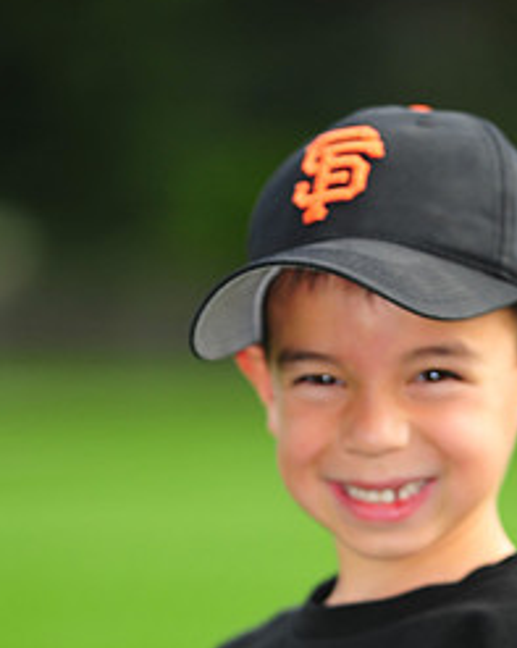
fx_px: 8450
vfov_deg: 4.4
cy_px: 742
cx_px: 339
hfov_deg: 3.5
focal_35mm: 441
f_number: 4
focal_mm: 200
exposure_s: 1/1250
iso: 400
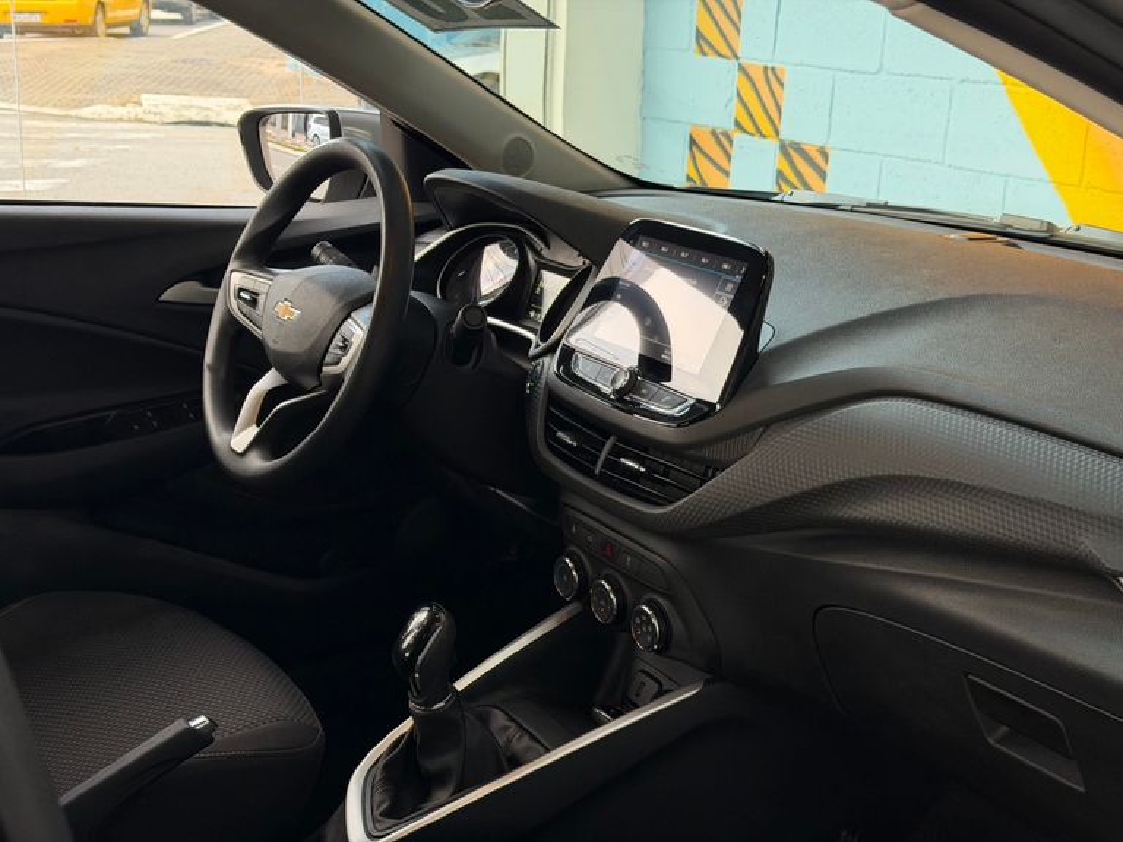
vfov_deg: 30.3
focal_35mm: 48
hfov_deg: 39.7
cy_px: 421
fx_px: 1557
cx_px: 562
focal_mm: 6.76
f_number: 1.78
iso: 125
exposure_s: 1/183
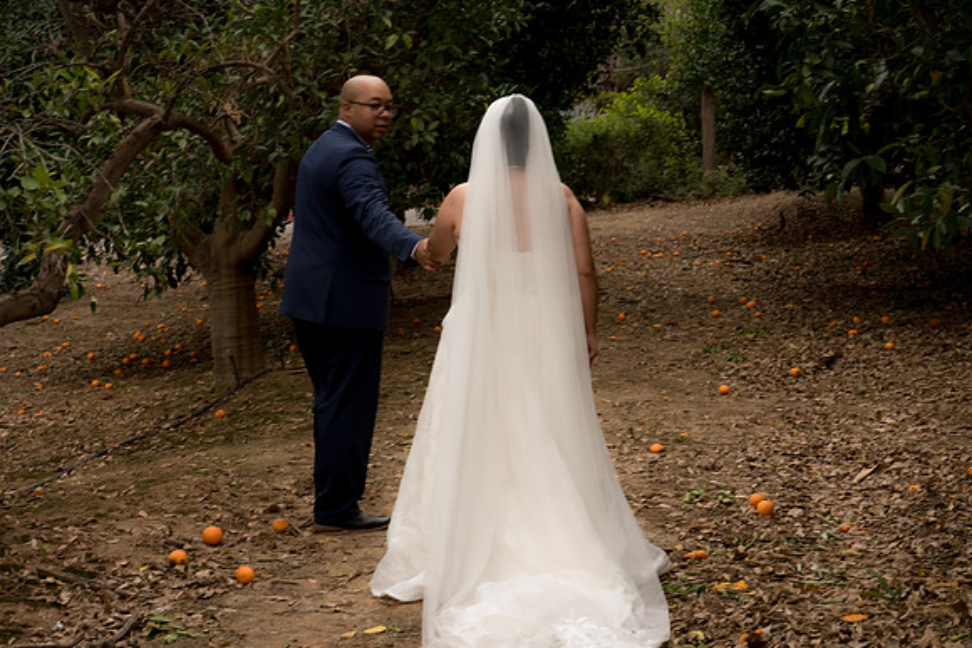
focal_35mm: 70
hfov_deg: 28.8
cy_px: 324
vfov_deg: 19.5
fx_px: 1890
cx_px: 486
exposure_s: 1/25
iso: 640
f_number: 13
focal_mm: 70
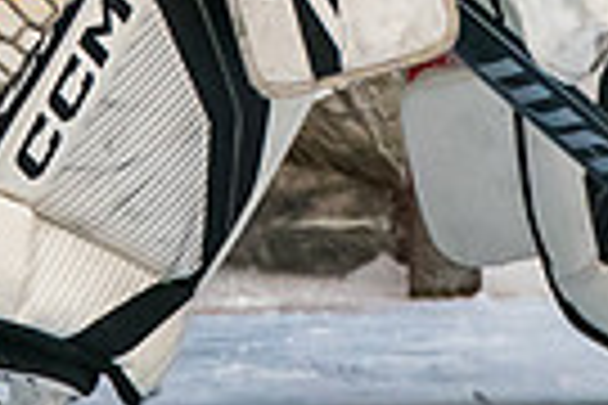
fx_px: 38065
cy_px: -427
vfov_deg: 0.6
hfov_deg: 0.9
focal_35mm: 2254
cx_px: 435
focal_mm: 300
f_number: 3.2
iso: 2500
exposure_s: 1/2000
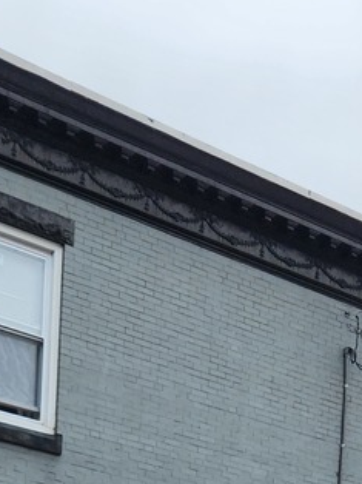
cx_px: 179
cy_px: 806
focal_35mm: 88
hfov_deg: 16.8
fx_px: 1229
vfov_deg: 18.6
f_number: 1.8
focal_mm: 5.4
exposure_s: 1/1297
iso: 20
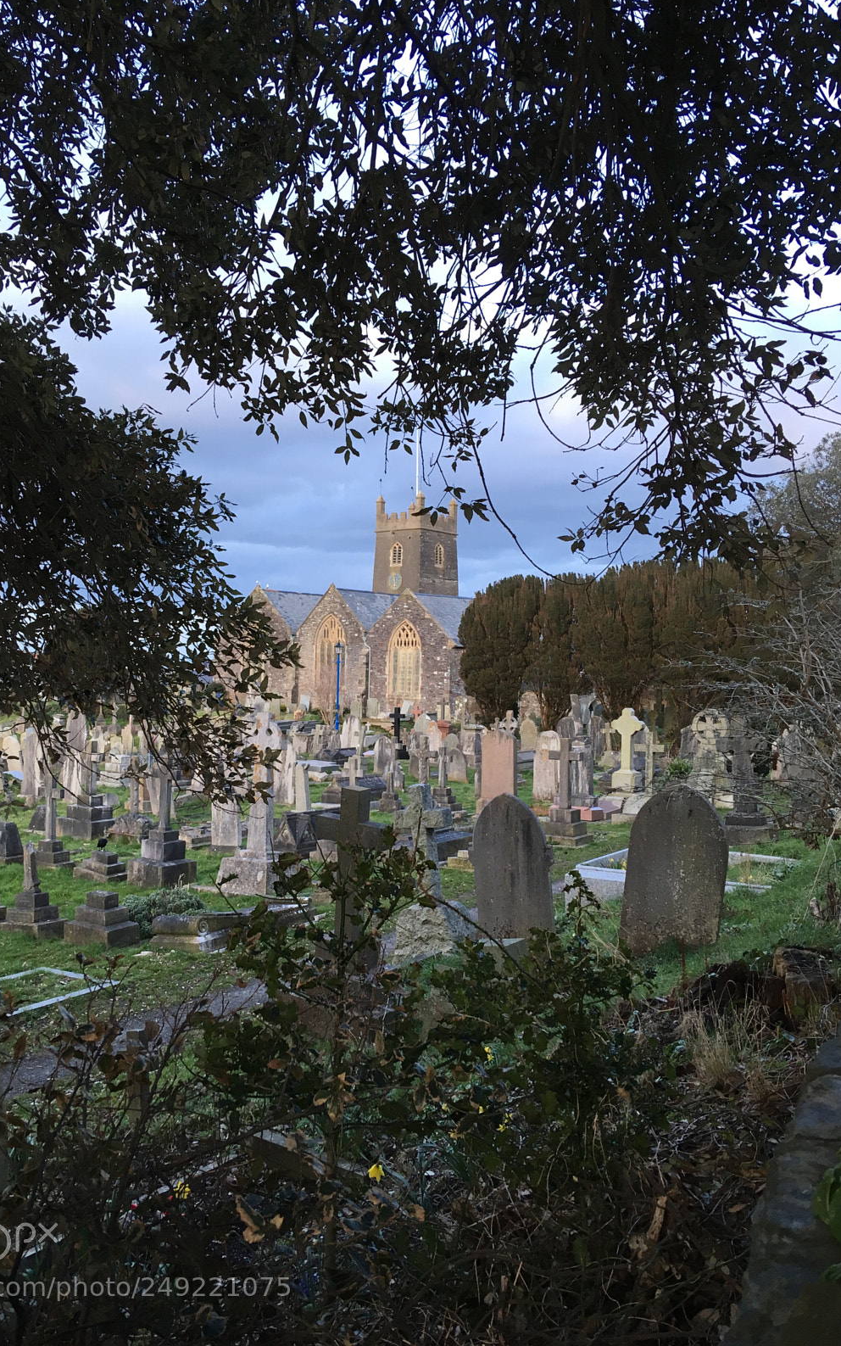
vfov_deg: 61.2
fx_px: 1137
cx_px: 356
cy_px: 675
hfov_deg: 40.5
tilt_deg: -0.1
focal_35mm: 31
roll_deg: -0.1
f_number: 2.2
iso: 32
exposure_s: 1/33
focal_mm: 4.15
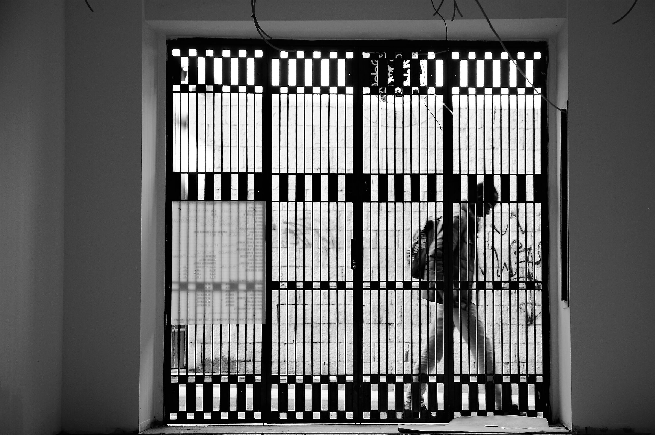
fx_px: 1526
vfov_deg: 16.2
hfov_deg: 24.2
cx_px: 328
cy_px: 218
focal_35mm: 84
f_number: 5.3
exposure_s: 1/80
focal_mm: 56
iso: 250
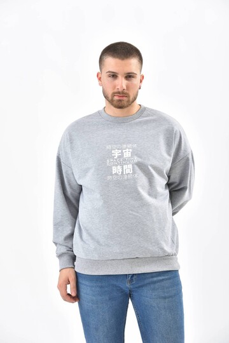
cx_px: 114
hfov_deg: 12.5
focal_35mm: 110
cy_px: 172
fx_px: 1050
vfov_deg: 18.6
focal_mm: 110
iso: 100
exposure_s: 1/160
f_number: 7.1
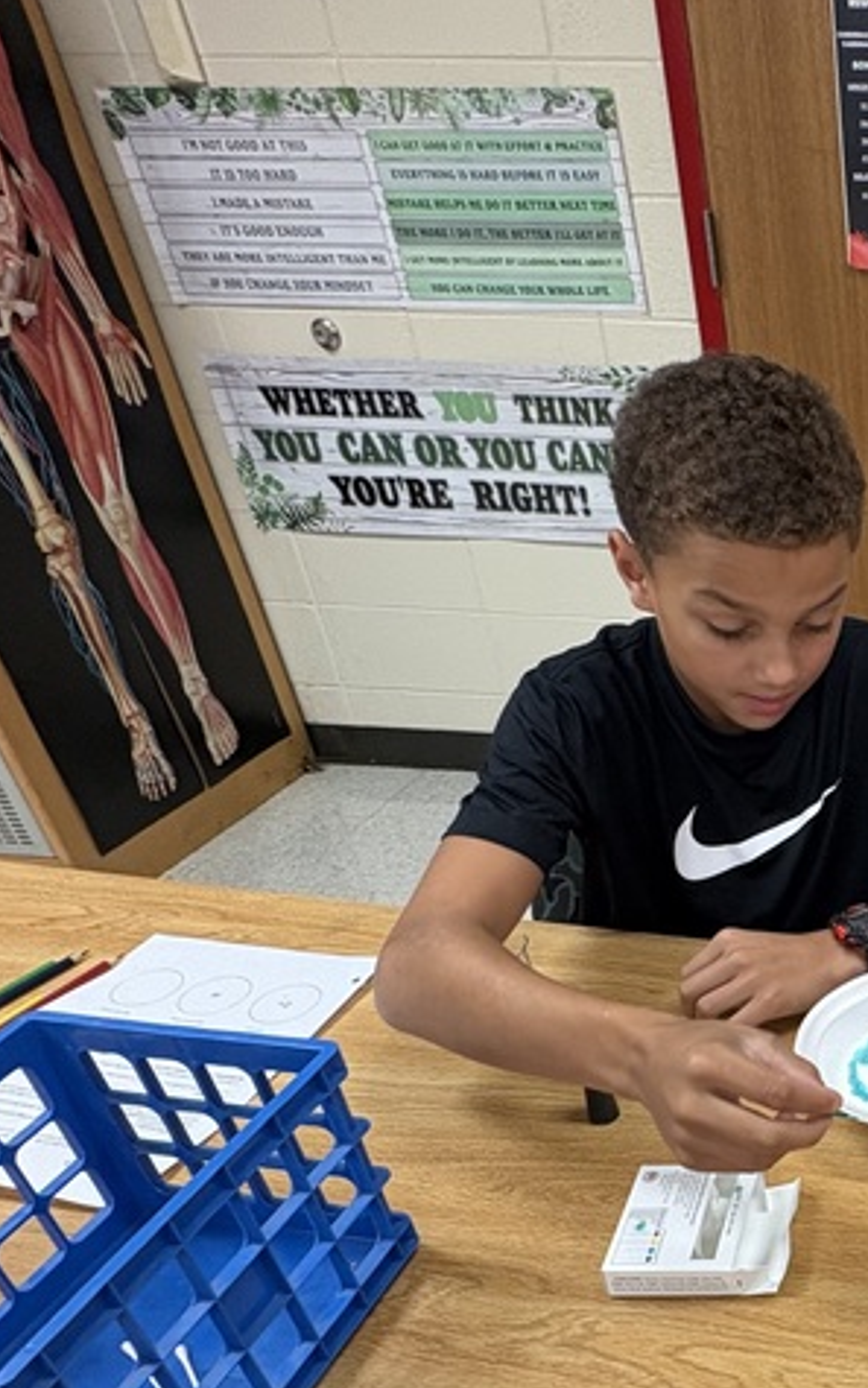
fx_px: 1211
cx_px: 1043
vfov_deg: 57.7
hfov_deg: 32.5
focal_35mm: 32
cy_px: 973
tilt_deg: -35.0
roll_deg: -1.4
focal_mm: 2.22
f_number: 2.2
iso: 200
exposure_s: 1/60
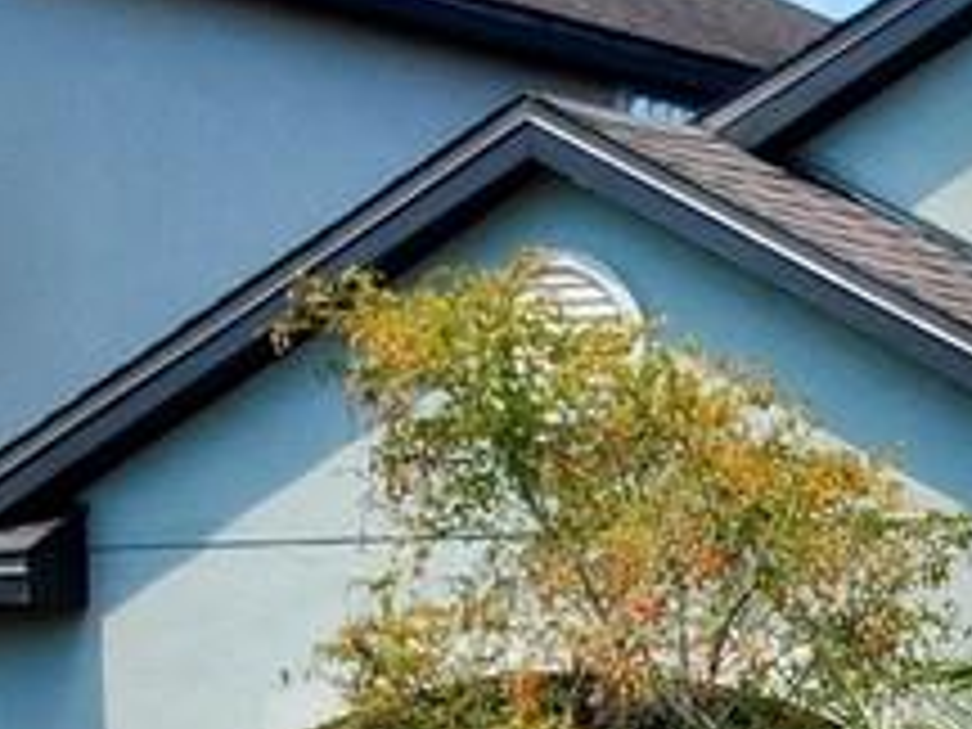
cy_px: 837
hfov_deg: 10.7
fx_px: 4998
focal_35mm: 178
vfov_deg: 8.3
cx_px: 1494
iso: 100
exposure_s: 1/1000
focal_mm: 4.39
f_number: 2.8
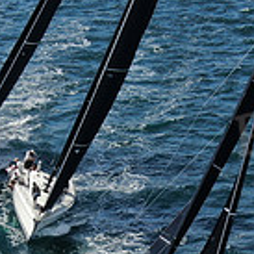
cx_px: 128
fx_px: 1494
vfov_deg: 9.7
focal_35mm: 180
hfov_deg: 9.7
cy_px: 240
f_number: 3.8
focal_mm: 8.6
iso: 100
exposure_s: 1/800
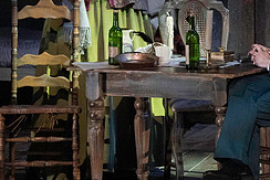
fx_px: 6439
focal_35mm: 858
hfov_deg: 2.4
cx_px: 172
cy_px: 18
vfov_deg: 1.6
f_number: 10
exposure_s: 1/320
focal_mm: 361
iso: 16000
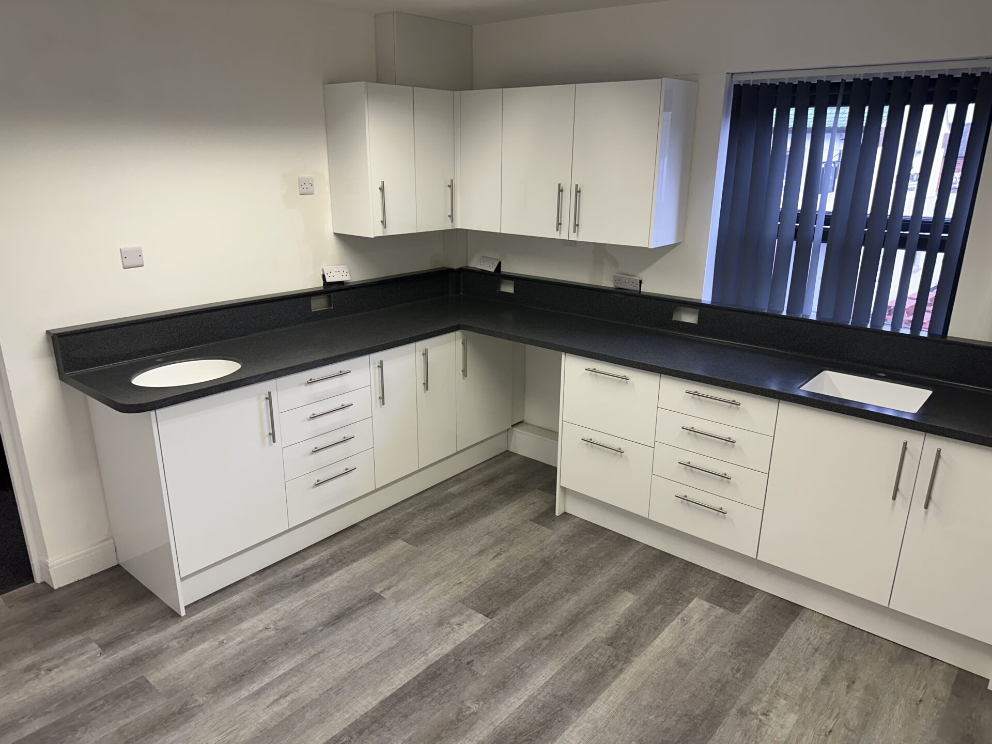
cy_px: 372
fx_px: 688
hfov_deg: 71.6
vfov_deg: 56.8
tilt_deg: -18.3
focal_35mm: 24
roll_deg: -0.6
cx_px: 496
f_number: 1.78
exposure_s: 1/100
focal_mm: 6.86
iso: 100
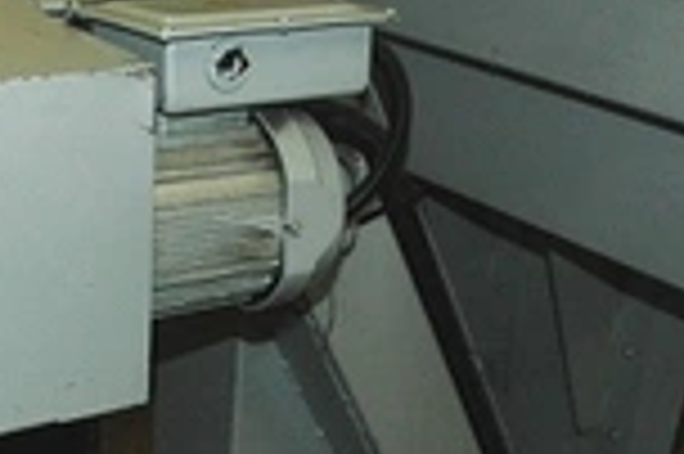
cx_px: 200
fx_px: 1348
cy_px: 335
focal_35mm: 71
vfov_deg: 19.0
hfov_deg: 28.2
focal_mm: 18
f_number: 8
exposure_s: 1/125
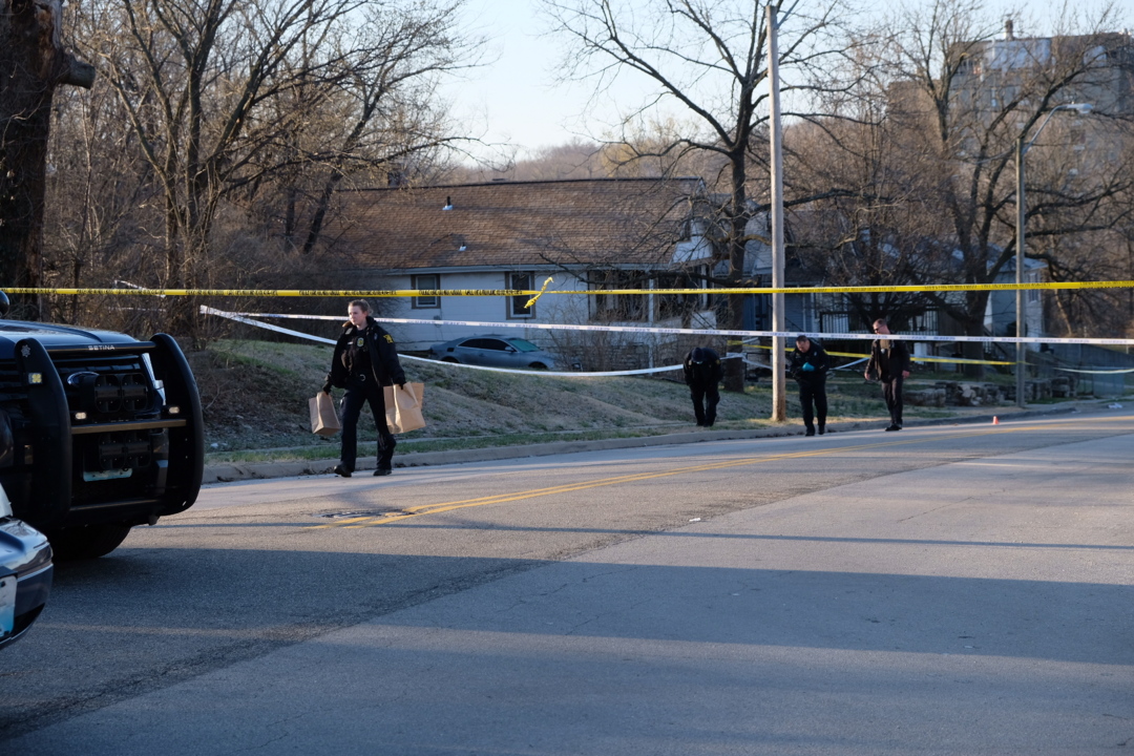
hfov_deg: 24.5
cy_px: 378
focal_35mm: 83
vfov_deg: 16.5
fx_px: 2614
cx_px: 567
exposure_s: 1/350
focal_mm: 55
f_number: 5.6
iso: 400
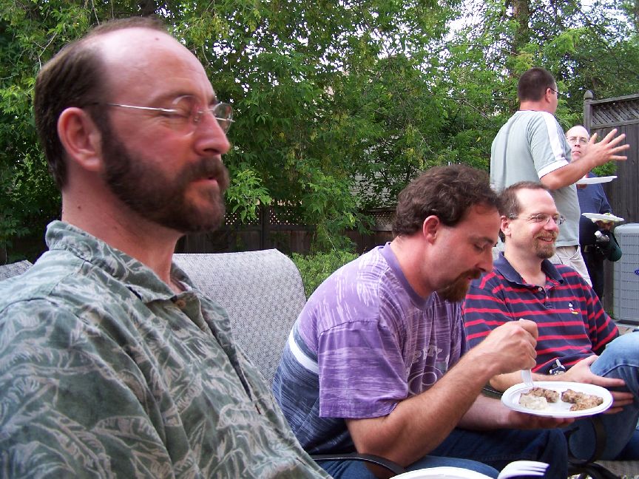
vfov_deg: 37.7
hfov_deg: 49.0
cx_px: 320
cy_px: 240
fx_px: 701
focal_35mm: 38
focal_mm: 6.3
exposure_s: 1/60
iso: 80
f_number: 2.8
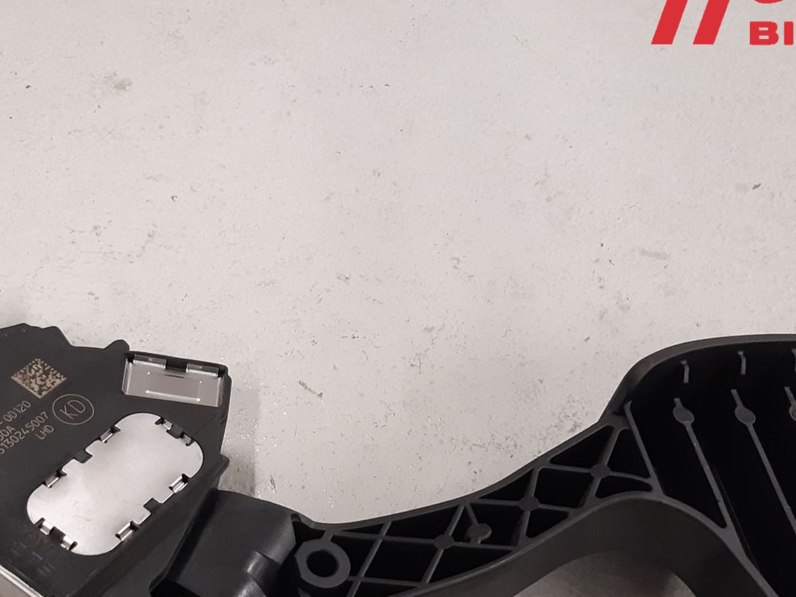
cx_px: 351
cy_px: 483
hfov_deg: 38.9
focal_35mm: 49
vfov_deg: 29.0
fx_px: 1127
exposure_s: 1/50
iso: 200
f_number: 1.7
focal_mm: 3.93
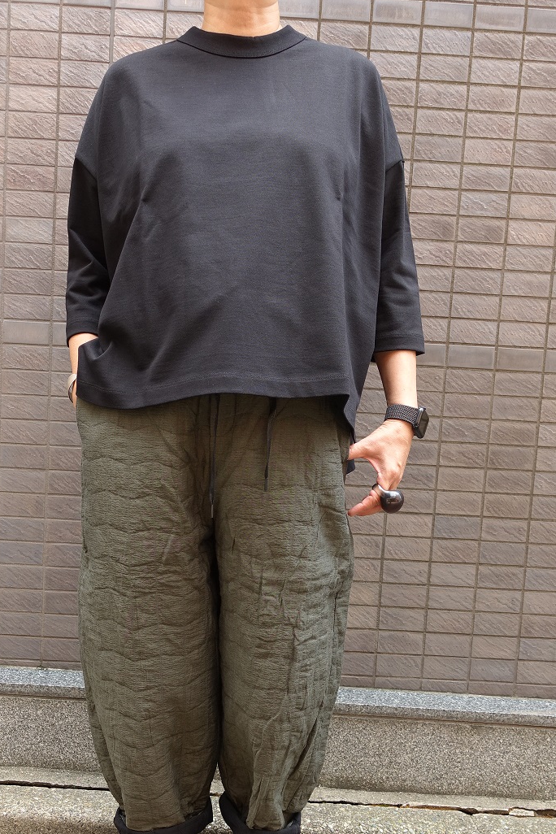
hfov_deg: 41.0
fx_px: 741
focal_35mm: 32
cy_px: 527
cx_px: 231
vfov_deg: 57.9
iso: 125
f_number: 2.8
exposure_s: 1/100
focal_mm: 8.8
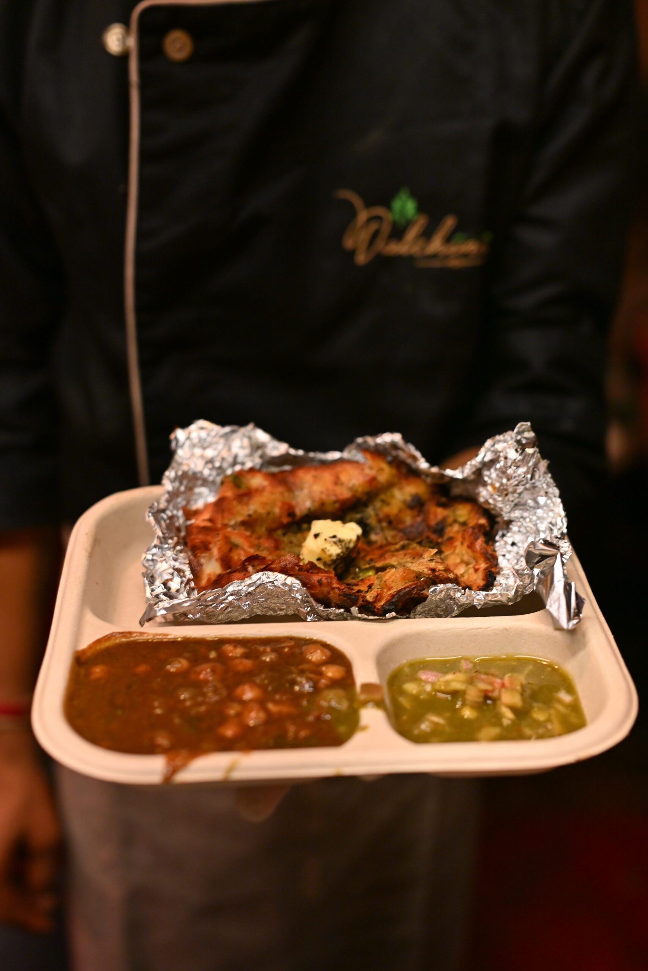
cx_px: 324
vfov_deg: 39.6
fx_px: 1350
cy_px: 486
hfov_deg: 27.0
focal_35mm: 50
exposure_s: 1/125
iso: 640
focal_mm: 50
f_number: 2.8
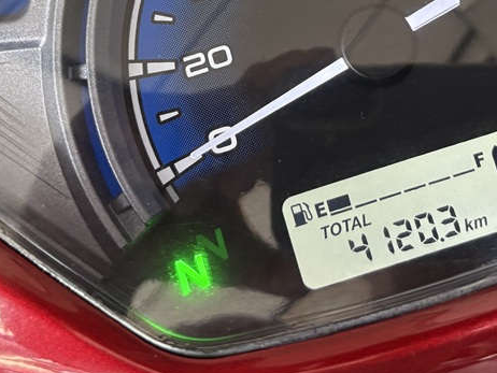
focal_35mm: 72
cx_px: 308
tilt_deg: -43.6
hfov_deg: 26.9
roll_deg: +17.2
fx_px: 1034
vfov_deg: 19.3
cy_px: -69
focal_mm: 5.96
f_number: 1.6
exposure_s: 1/60
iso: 250
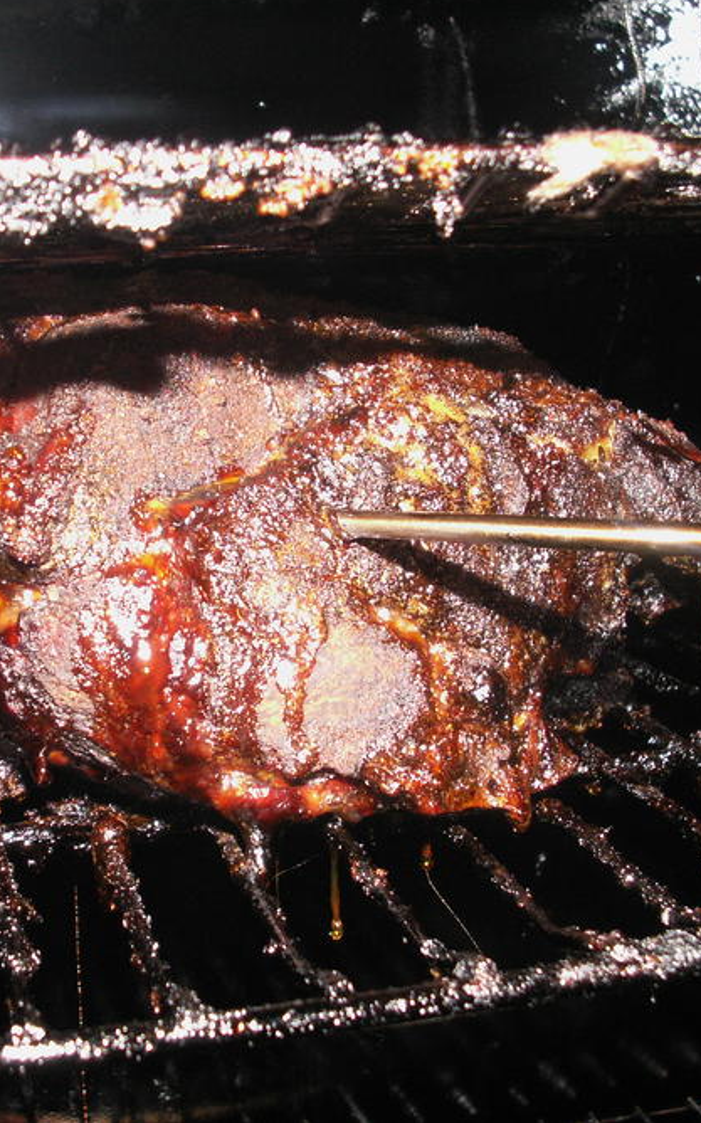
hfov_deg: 25.7
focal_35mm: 50
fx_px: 1530
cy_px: 557
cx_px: 269
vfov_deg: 40.3
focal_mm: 5.86
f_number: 2.8
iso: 160
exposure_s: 1/40
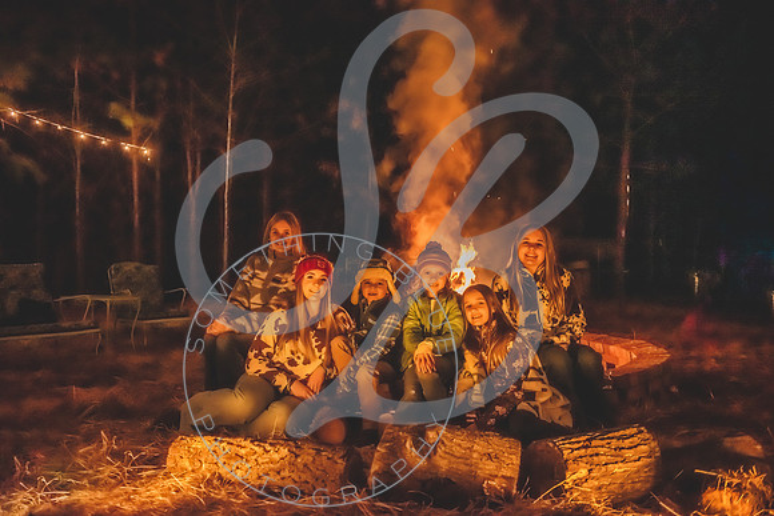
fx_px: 817
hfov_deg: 50.7
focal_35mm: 38
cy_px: 258
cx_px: 387
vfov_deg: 35.1
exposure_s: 1/160
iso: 4000
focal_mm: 38
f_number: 2.8
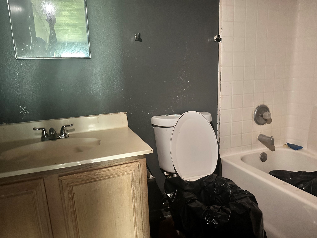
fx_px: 220
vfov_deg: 56.8
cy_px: 119
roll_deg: +2.7
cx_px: 158
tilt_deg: -11.1
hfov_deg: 71.6
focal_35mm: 24
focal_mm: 6.86
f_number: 1.78
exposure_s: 1/30
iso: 1250
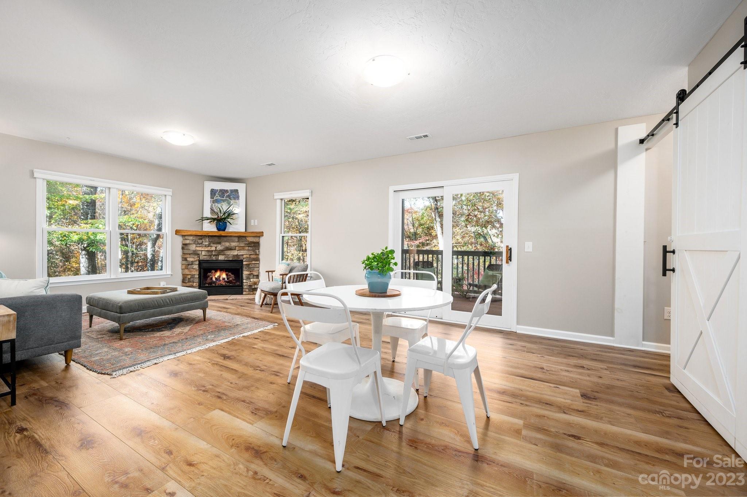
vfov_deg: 81.1
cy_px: 248
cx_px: 374
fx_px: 290
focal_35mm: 14
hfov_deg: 104.3
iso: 200
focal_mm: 14
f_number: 8
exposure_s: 1/60
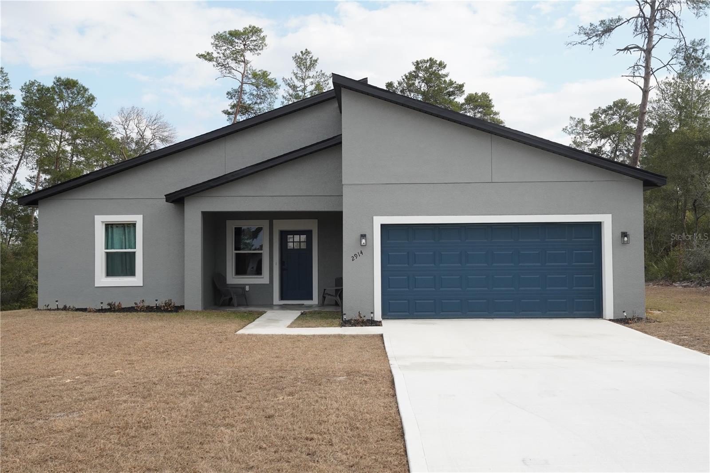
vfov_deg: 36.9
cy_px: 236
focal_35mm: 36
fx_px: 710
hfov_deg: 53.1
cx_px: 355
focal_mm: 24
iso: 500
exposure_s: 1/1600
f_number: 5.6
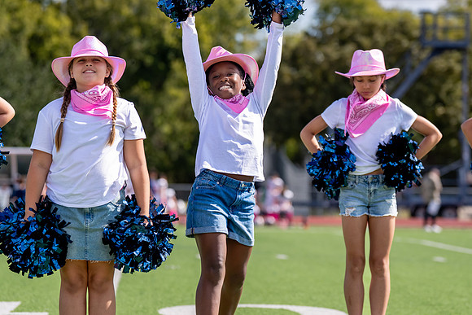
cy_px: 148
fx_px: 2065
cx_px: 235
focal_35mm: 157
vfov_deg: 8.7
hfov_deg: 13.0
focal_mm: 108
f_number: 2.8
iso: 250
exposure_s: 1/4000
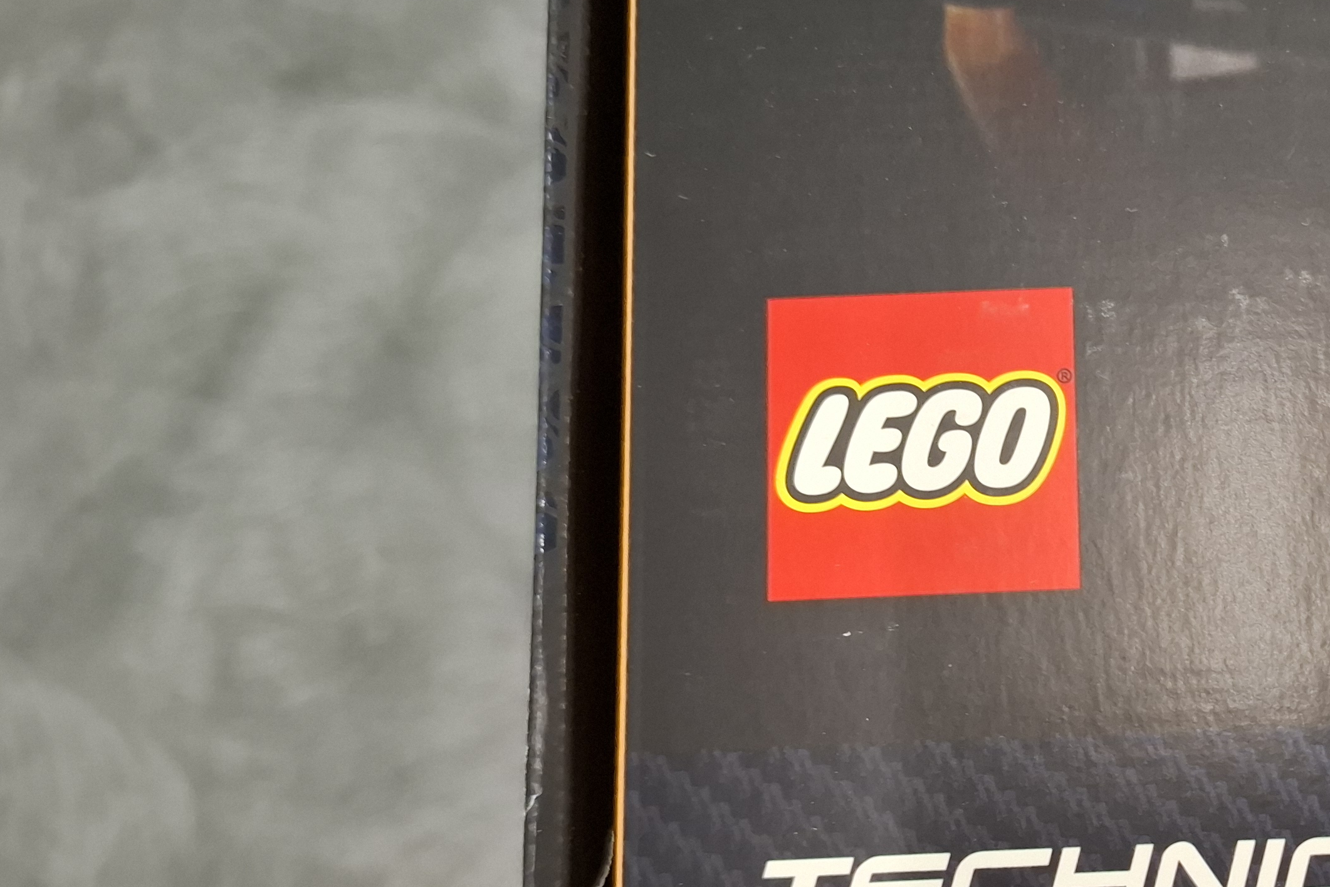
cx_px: 1221
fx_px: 1699
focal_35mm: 46
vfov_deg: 29.2
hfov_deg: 39.4
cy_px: 539
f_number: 1.8
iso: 500
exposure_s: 1/25
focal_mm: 5.54
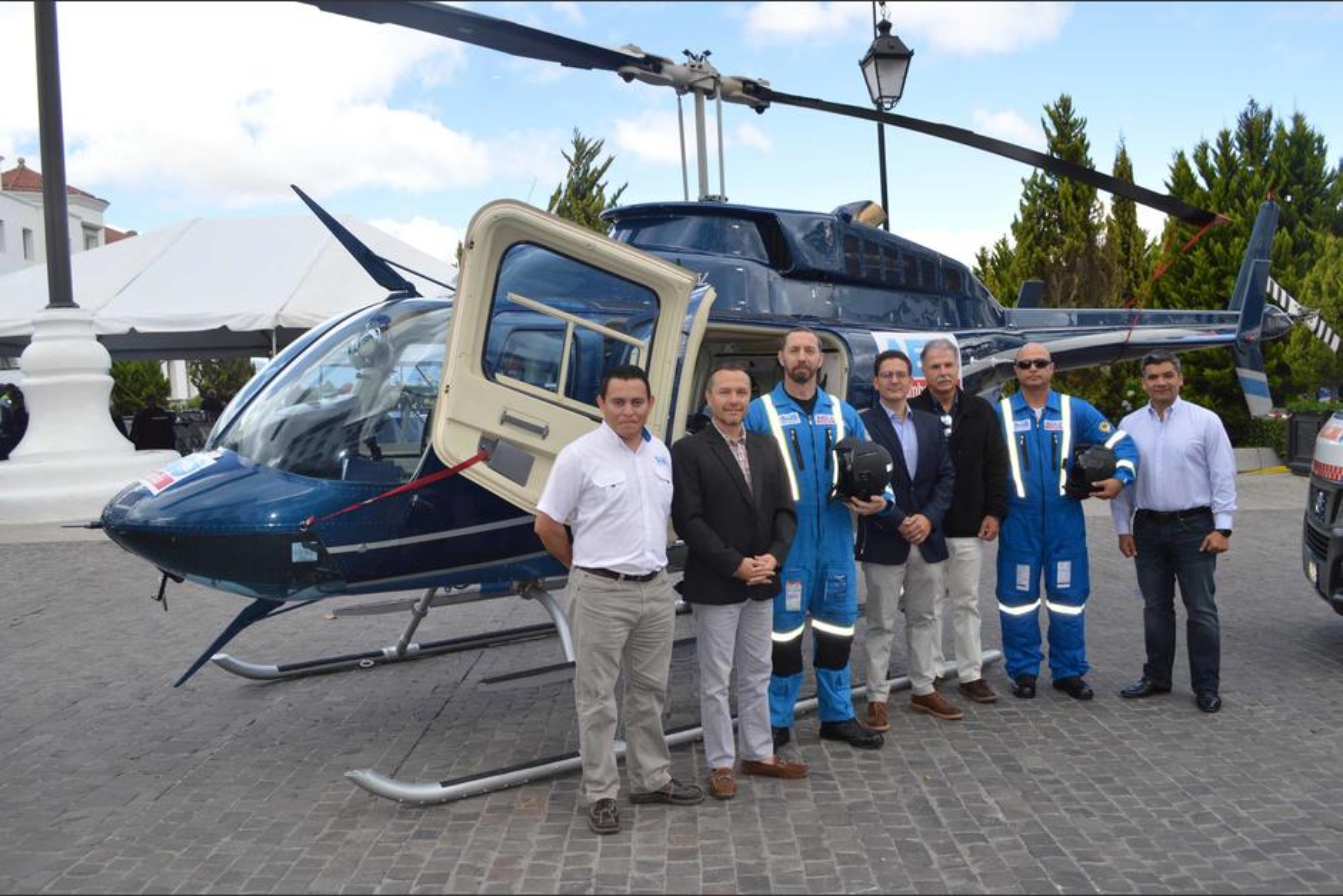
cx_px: 672
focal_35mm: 30
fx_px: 1119
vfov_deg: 43.6
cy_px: 448
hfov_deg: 61.9
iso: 100
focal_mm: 20
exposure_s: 1/200
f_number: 6.3
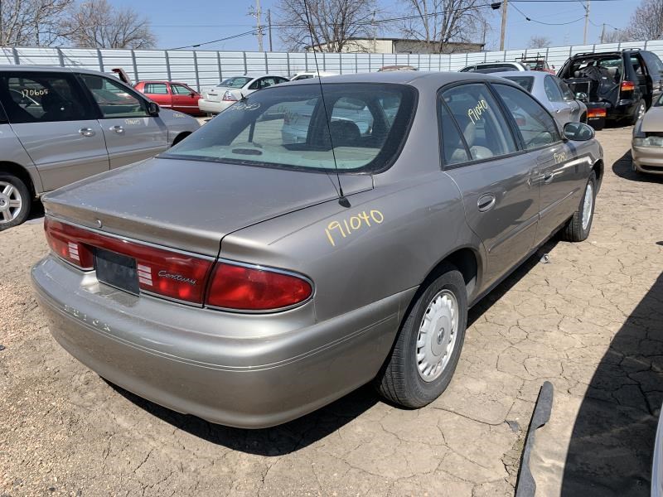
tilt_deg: -19.8
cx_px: 332
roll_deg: +1.6
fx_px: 498
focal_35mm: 26
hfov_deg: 67.3
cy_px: 248
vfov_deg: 53.1
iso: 25
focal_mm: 4.25
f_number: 1.8
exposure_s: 1/2309
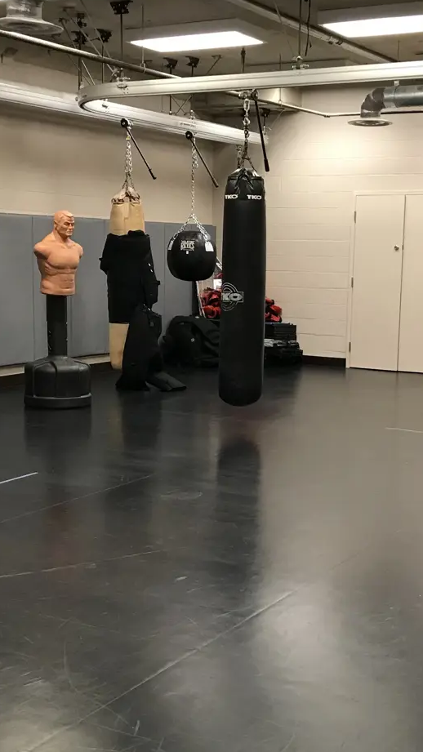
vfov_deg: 39.1
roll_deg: -1.1
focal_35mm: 53
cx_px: 244
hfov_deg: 22.6
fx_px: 1057
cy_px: 416
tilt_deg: -8.3
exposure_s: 1/15
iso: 50
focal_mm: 3.99
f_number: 1.8
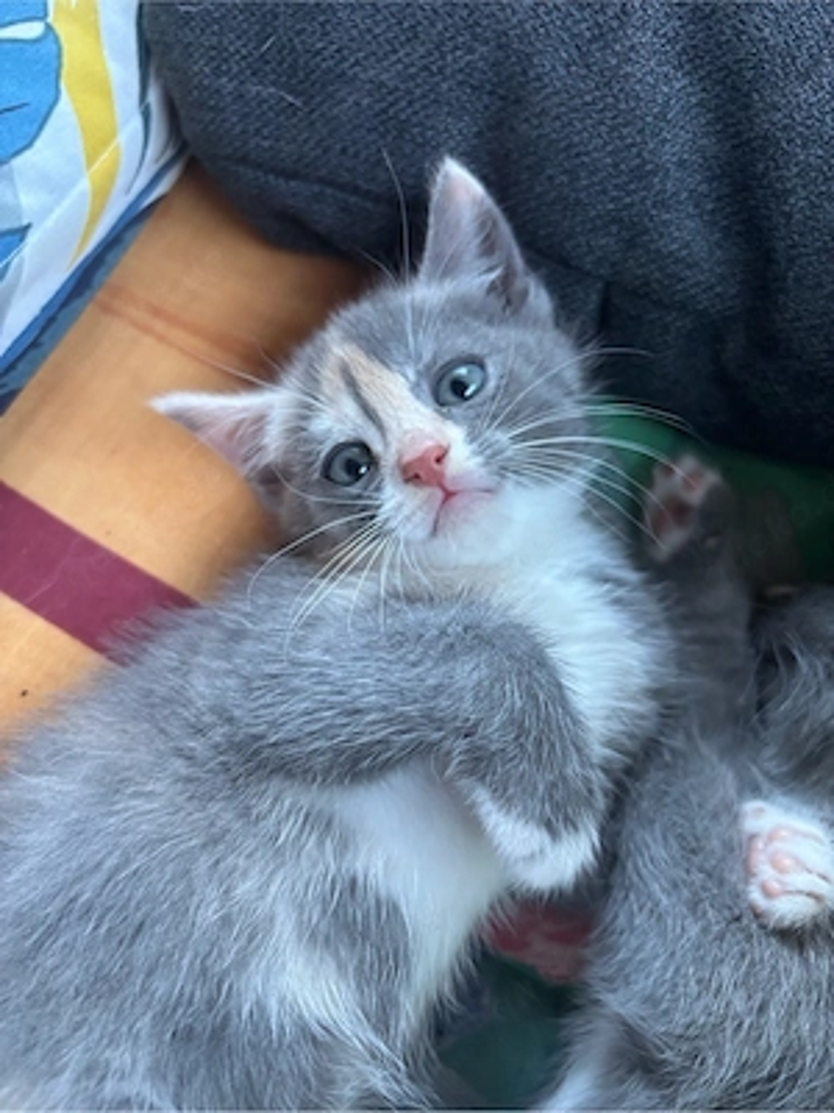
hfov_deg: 53.1
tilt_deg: -64.4
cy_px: 556
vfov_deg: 67.3
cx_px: 417
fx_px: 835
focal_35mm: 26
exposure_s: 1/60
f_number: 1.6
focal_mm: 5.96
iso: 250
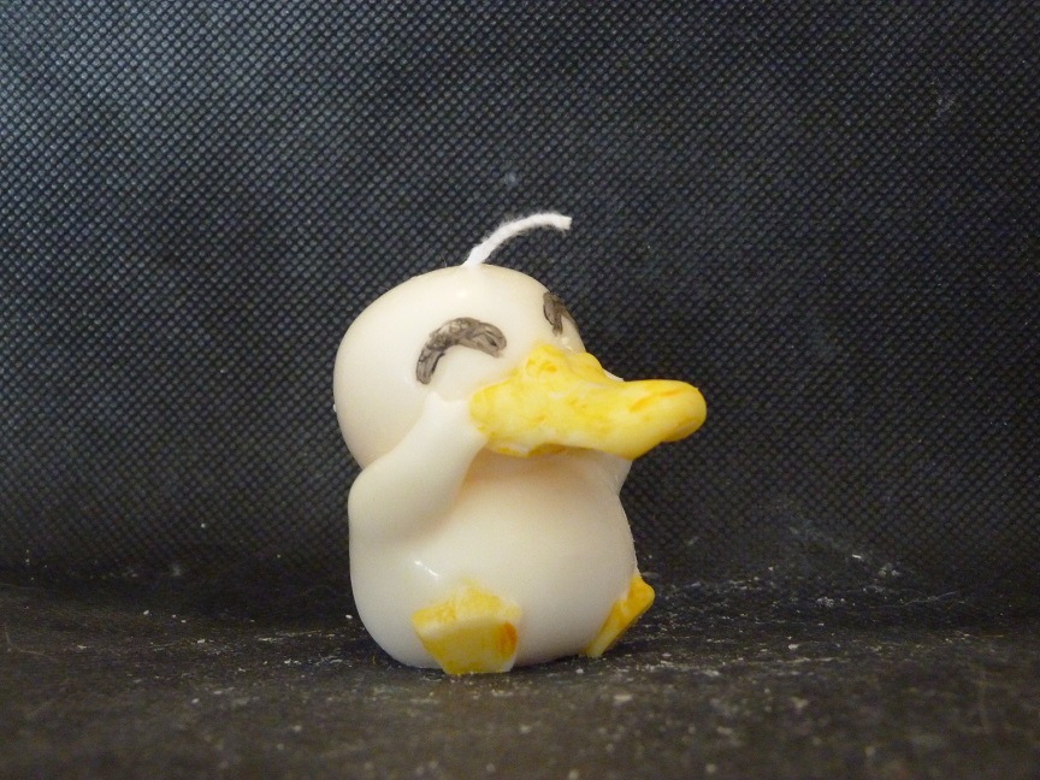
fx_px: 1743
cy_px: 390
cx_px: 520
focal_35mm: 58
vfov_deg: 25.2
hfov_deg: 33.2
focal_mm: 10.5
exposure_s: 1/10
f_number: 3.2
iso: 800
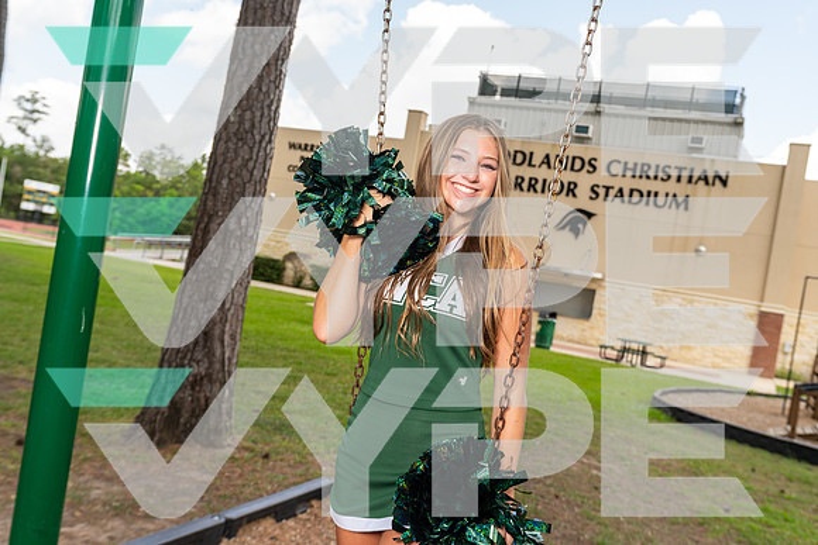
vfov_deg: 36.9
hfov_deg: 53.1
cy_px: 272
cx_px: 409
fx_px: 818
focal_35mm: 36
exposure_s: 1/250
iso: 200
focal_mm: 36
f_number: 5
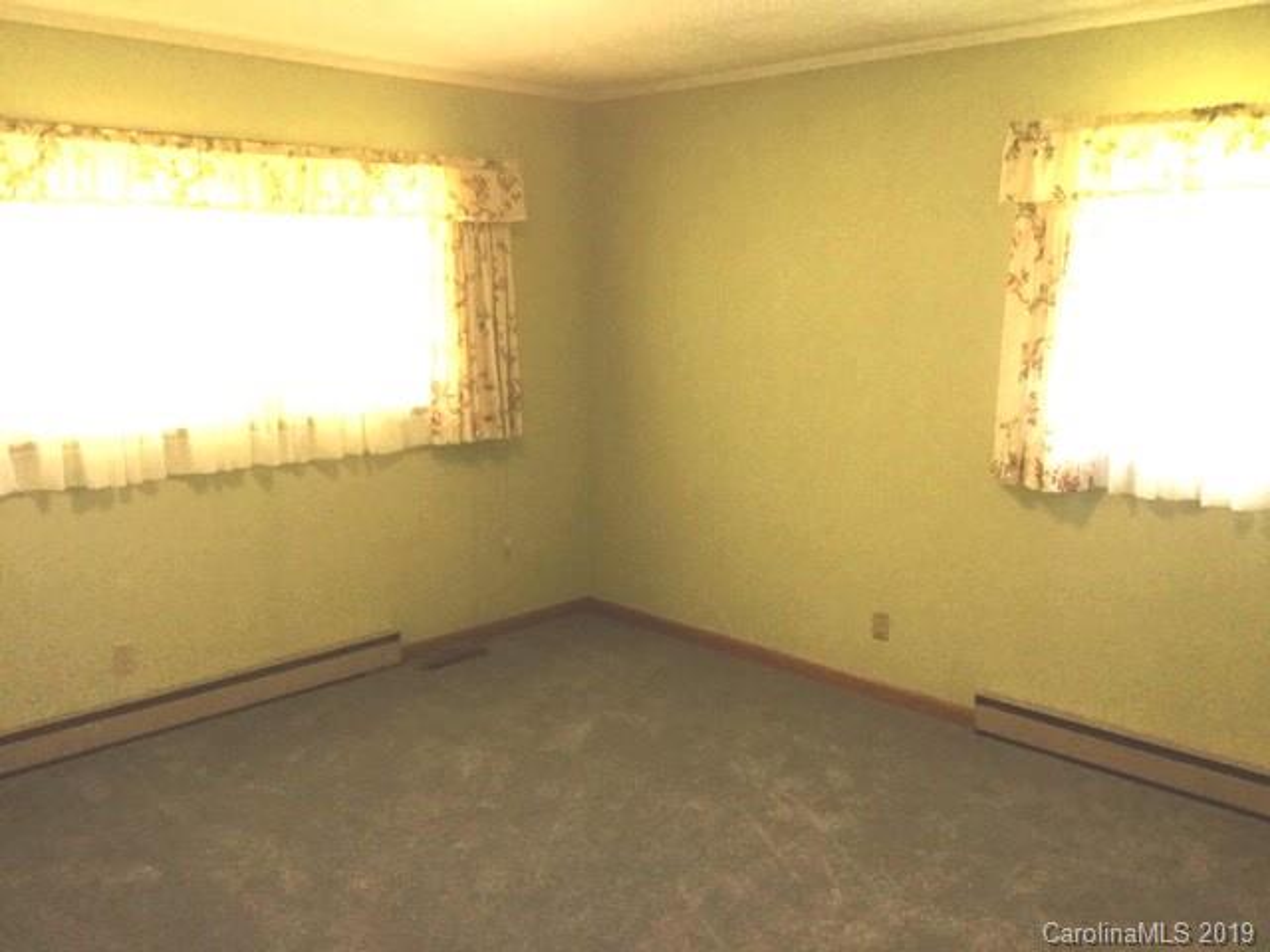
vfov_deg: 45.4
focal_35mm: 31
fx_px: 1137
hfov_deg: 58.4
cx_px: 635
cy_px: 476
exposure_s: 1/30
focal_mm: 3.3
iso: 125
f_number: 2.4
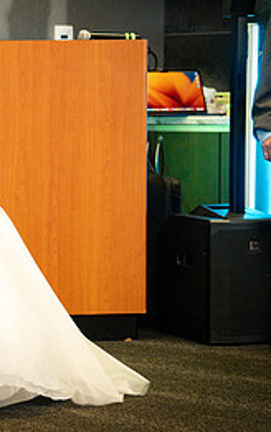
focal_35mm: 158
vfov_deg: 13.2
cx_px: -132
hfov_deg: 8.1
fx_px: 1865
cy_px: 197
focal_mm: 70
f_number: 2.8
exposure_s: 1/125
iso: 3200
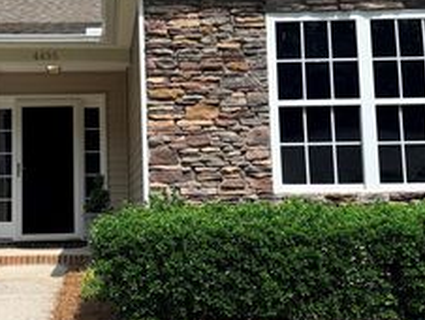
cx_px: 100
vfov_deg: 27.5
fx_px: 651
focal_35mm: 53
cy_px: 129
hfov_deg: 35.2
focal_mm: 6.76
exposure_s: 1/5319
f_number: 1.78
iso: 80
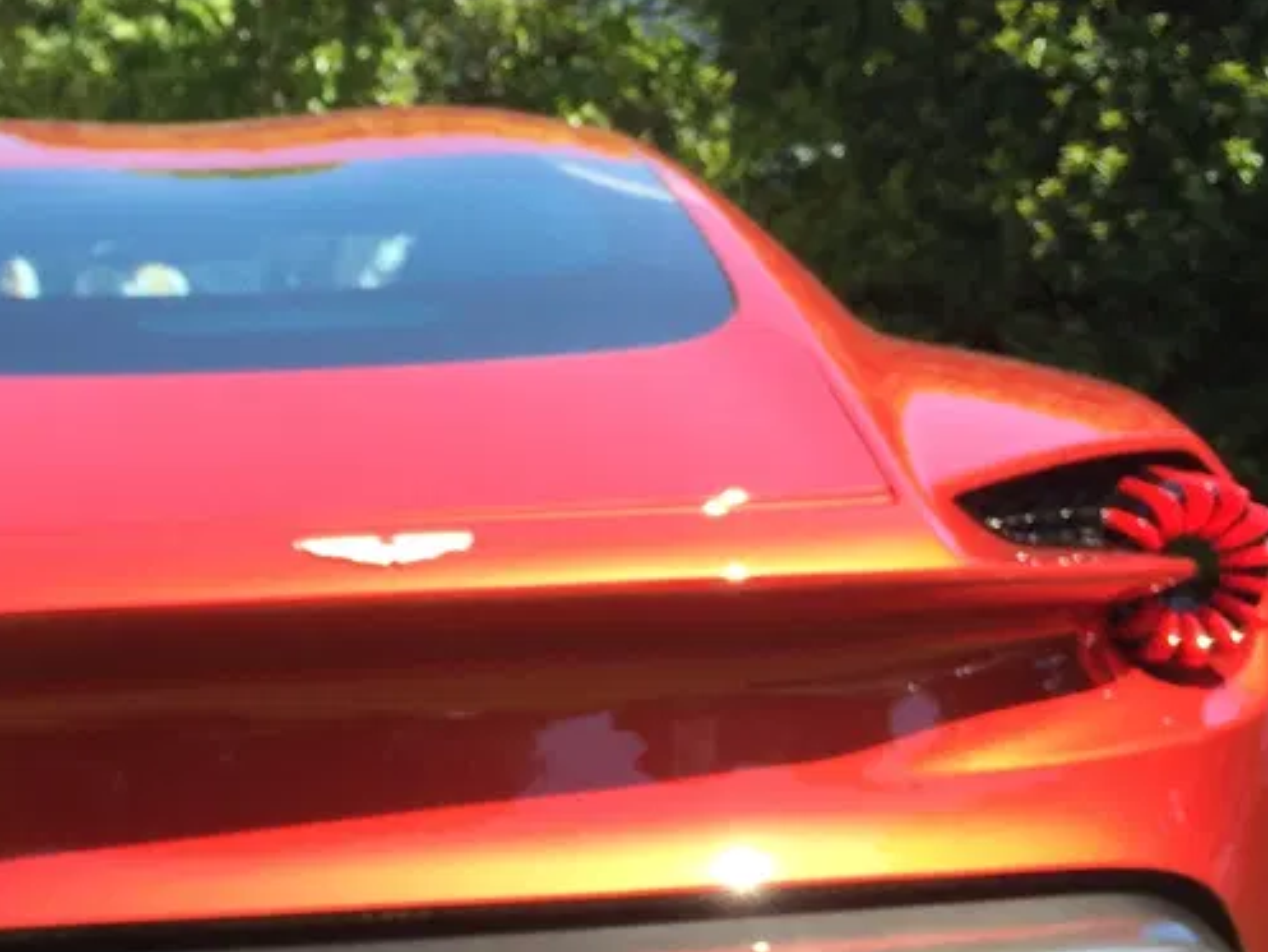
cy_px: 858
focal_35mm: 70
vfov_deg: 20.6
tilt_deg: -14.1
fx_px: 2565
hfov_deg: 27.2
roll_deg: -0.2
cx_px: 260
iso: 32
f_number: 2.2
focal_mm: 4.15
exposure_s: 1/651
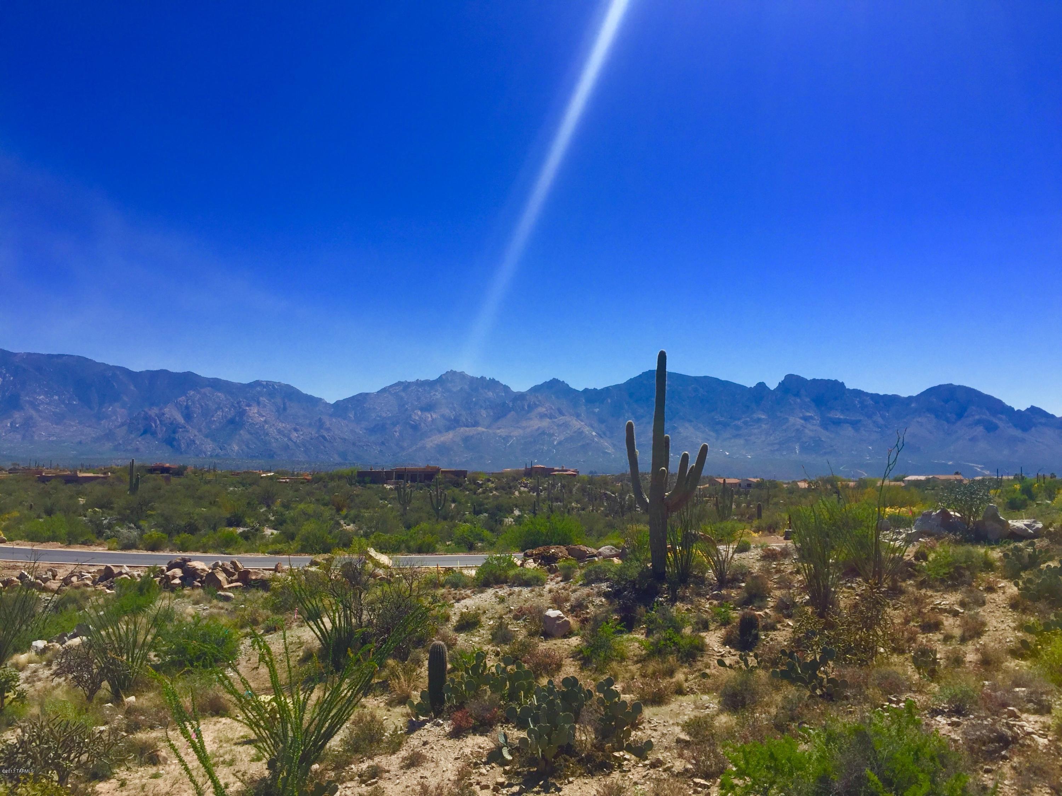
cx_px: 531
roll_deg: +0.1
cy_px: 398
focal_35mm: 29
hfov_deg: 61.7
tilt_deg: +4.1
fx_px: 890
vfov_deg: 48.2
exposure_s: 1/2825
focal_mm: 4.15
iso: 32
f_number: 2.2
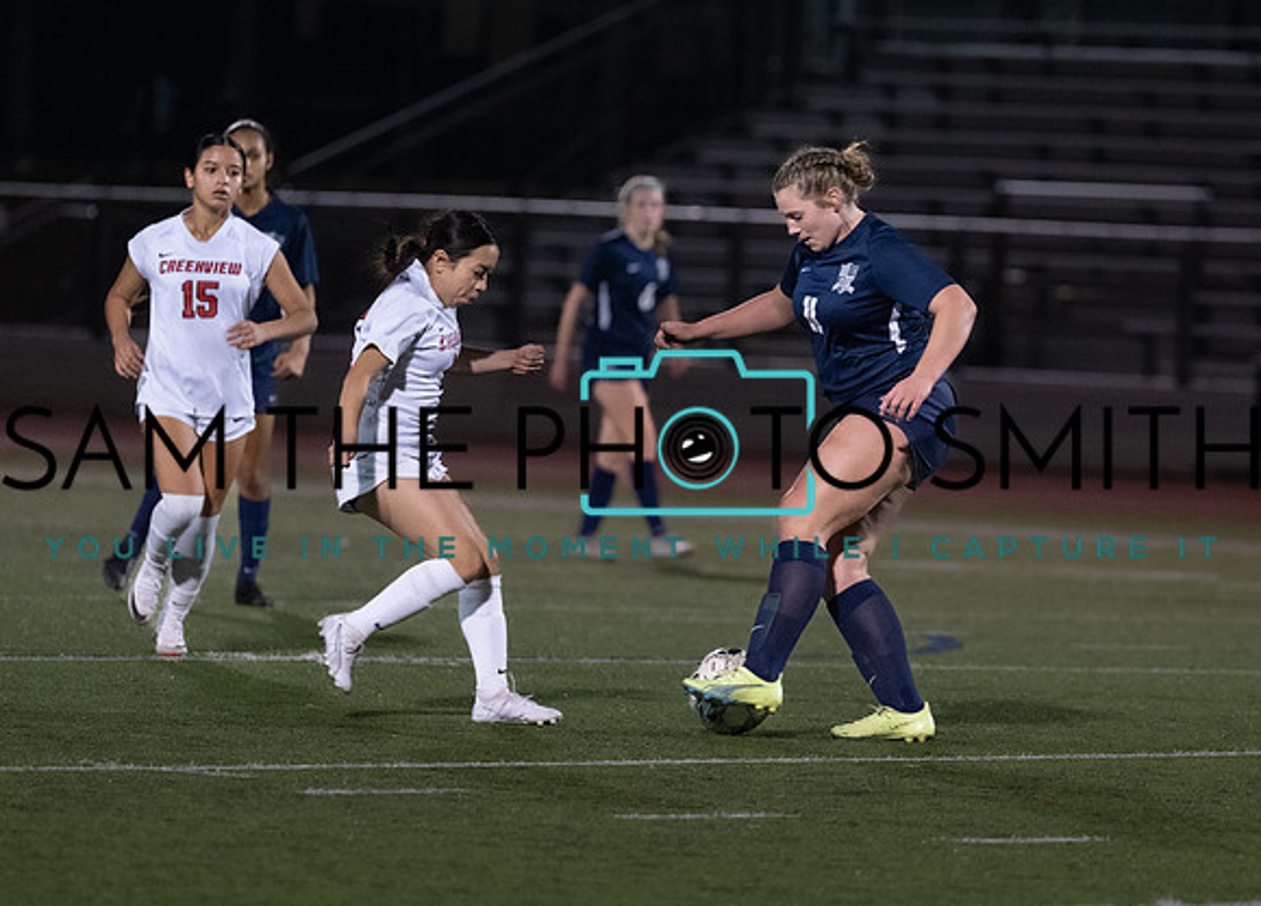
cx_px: 824
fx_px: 13368
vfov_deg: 3.9
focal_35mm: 372
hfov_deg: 5.4
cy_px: 462
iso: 5000
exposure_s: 1/1000
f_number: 2.8
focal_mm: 200
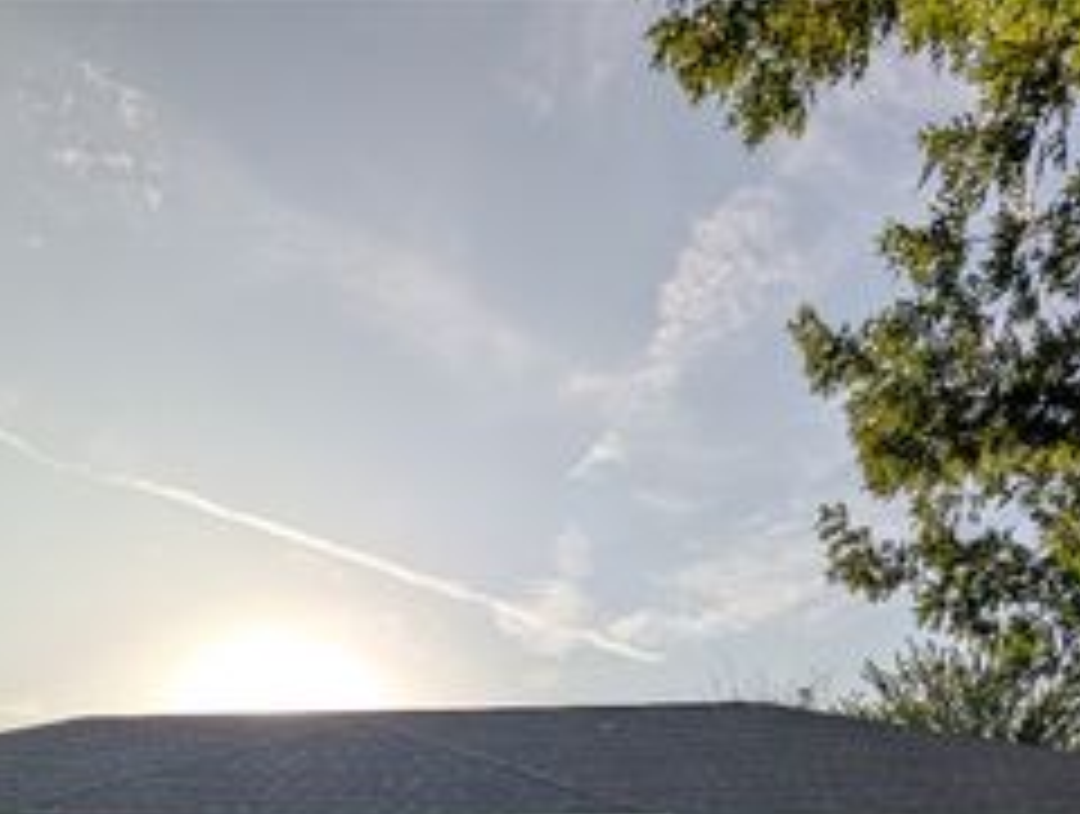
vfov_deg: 45.0
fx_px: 782
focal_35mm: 25
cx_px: 459
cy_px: 843
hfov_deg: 68.9
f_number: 1.7
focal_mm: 2.02
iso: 58
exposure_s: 1/7299
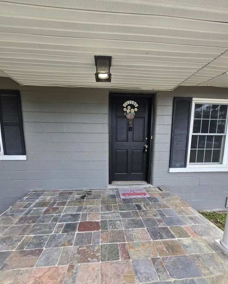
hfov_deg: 88.0
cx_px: 113
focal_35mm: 14
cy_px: 155
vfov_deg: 100.4
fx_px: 118
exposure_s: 1/132
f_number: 2.2
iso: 25
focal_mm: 1.7
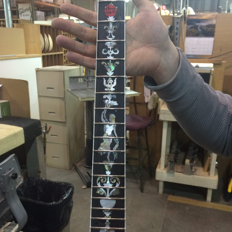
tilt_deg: -18.6
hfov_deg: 47.2
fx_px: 265
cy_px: 131
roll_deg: +0.9
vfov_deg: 47.1
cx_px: 114
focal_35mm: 35
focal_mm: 4.15
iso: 160
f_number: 2.2
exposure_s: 1/30
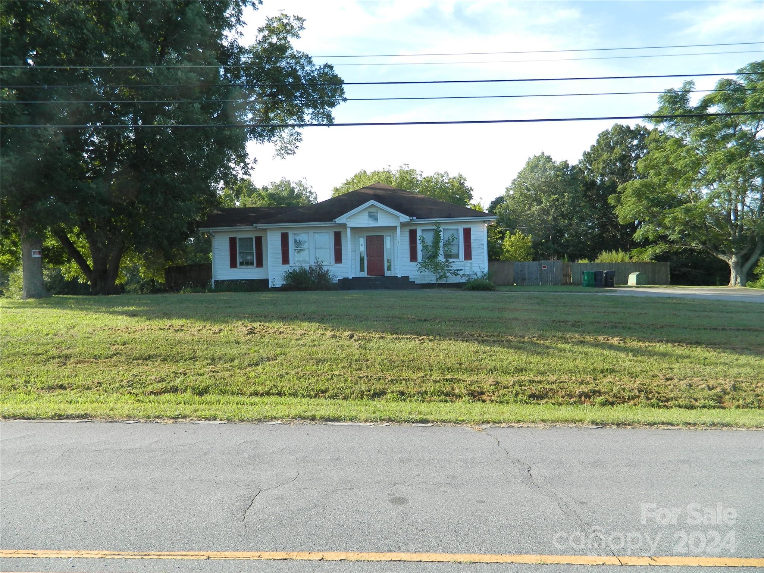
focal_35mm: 25
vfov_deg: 54.9
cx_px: 382
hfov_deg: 69.4
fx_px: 552
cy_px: 286
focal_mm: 4.5
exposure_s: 1/320
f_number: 3.1
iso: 80
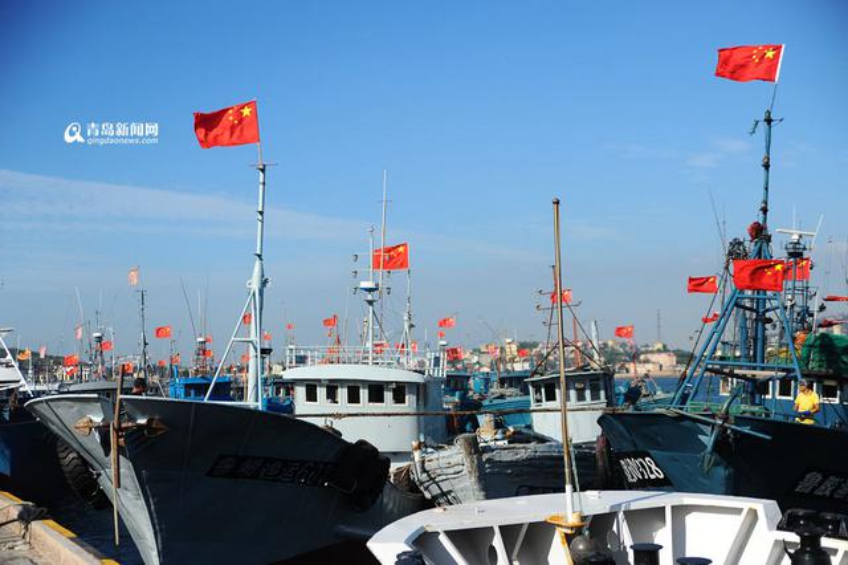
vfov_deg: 24.6
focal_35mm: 55
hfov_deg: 36.3
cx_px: 424
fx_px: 1295
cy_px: 282
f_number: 2.8
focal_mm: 55
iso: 200
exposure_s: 1/5000
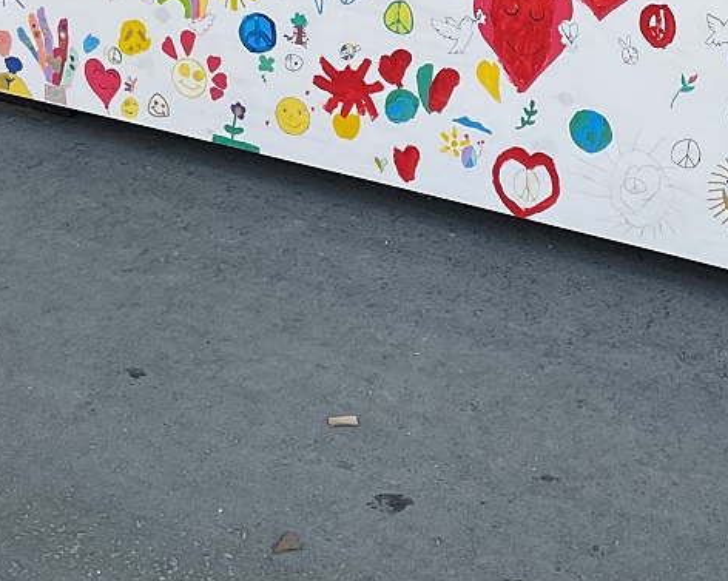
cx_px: 527
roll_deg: -4.5
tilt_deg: -10.9
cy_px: -197
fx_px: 1809
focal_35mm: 84
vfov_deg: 17.1
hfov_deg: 22.6
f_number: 1.8
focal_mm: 3
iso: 16
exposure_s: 1/327
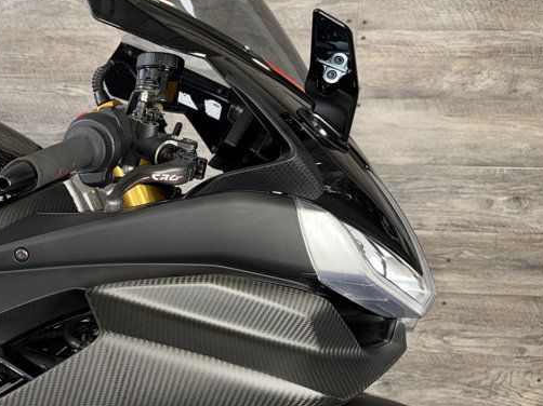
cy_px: 234
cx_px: 71
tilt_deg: -12.7
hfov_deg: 36.9
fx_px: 768
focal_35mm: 49
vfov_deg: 29.6
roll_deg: -0.2
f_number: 1.78
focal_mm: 6.76
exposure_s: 1/32
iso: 64
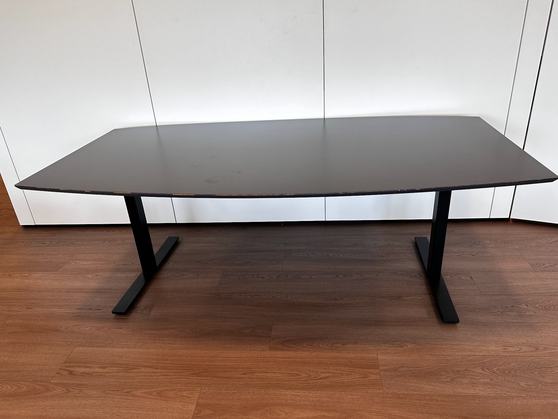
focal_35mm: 25
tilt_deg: -25.2
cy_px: 209
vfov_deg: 54.9
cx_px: 279
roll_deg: +3.7
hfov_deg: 69.4
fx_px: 403
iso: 125
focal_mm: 6.86
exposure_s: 1/121
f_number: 1.78
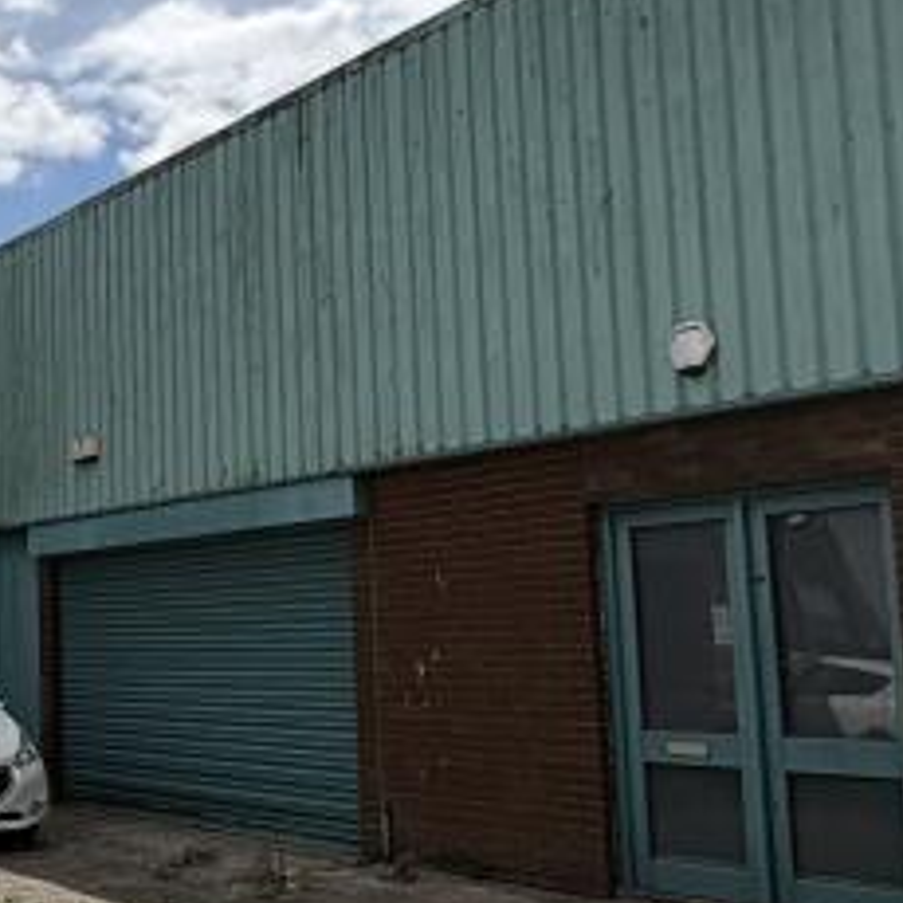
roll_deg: +0.1
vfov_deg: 31.1
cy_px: 455
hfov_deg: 27.1
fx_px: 1623
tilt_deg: +8.2
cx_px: -208
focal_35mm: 55
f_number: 2.2
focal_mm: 2.22
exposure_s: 1/4630
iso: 50
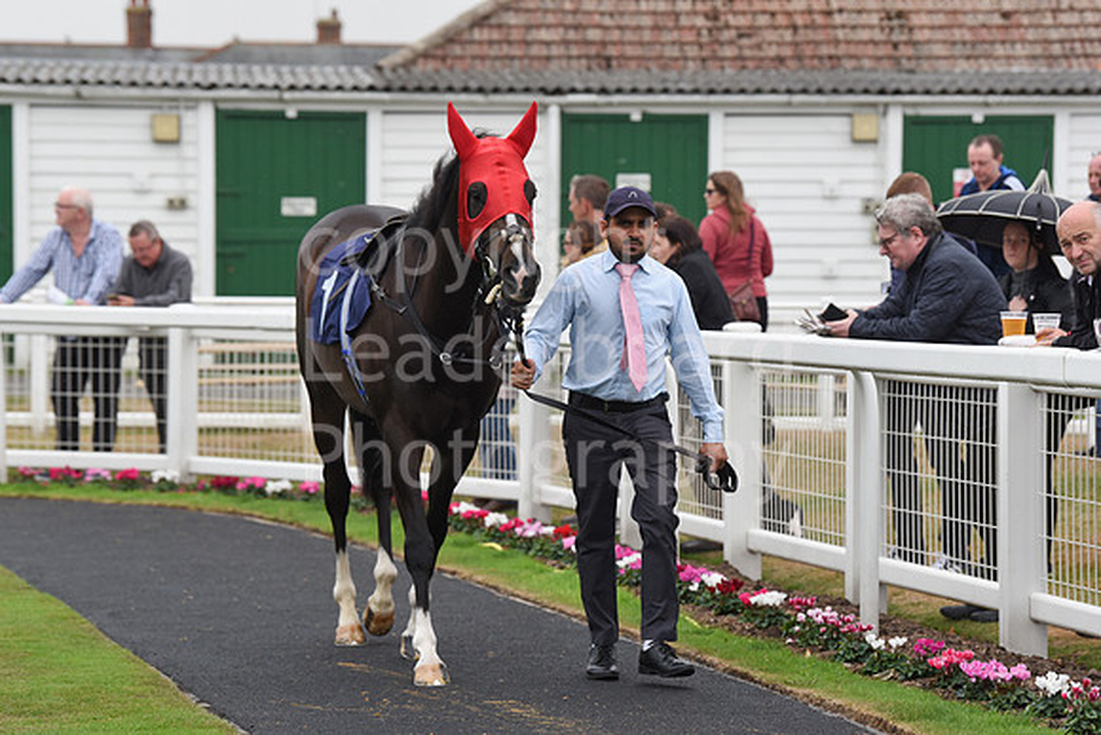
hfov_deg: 13.7
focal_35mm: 150
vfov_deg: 9.2
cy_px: 368
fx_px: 4588
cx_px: 550
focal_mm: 150
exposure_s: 1/800
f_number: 5.6
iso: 1000
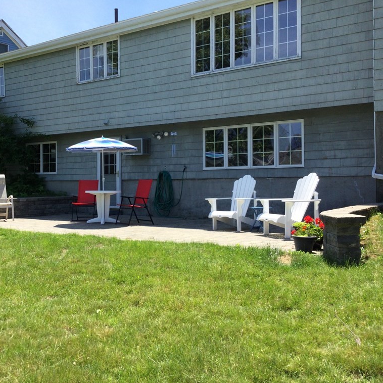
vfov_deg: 44.9
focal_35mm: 37
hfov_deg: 44.5
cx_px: 141
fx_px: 463
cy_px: 190
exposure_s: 1/776
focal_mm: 3.3
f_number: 2.4
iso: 25
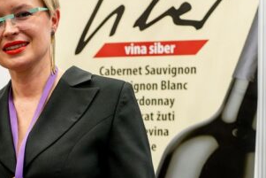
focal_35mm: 74
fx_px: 547
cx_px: -3
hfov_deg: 25.9
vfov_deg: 18.3
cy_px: 147
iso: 1250
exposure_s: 1/125
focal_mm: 29
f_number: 2.8
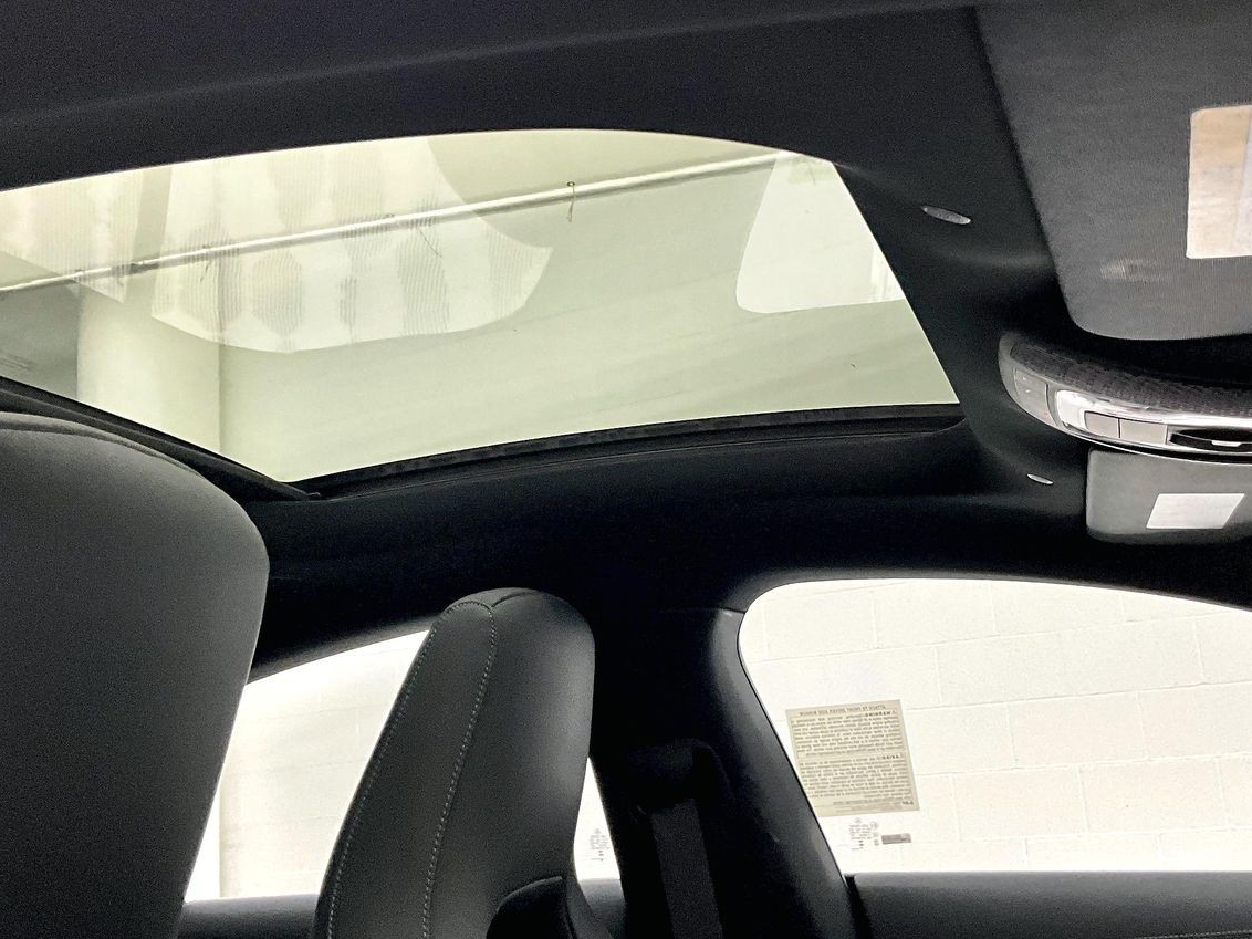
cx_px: 691
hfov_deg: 45.7
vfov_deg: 35.0
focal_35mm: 41
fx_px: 1483
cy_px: 374
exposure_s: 1/60
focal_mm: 3
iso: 200
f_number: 1.8
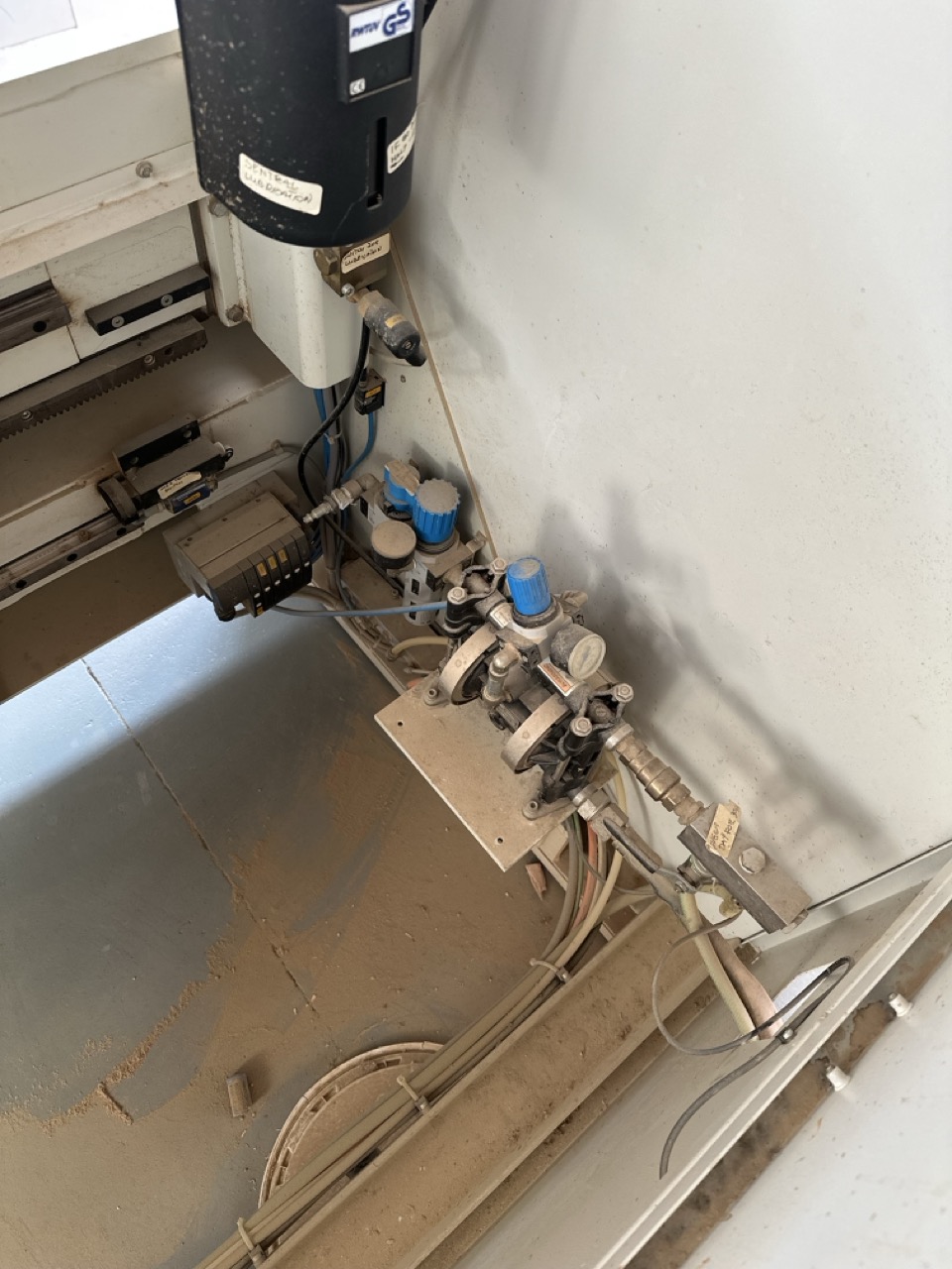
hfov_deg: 56.8
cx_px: 476
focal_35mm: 24
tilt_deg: -60.8
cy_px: 634
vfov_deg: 71.6
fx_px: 880
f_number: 1.78
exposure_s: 1/121
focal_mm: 6.86
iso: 200
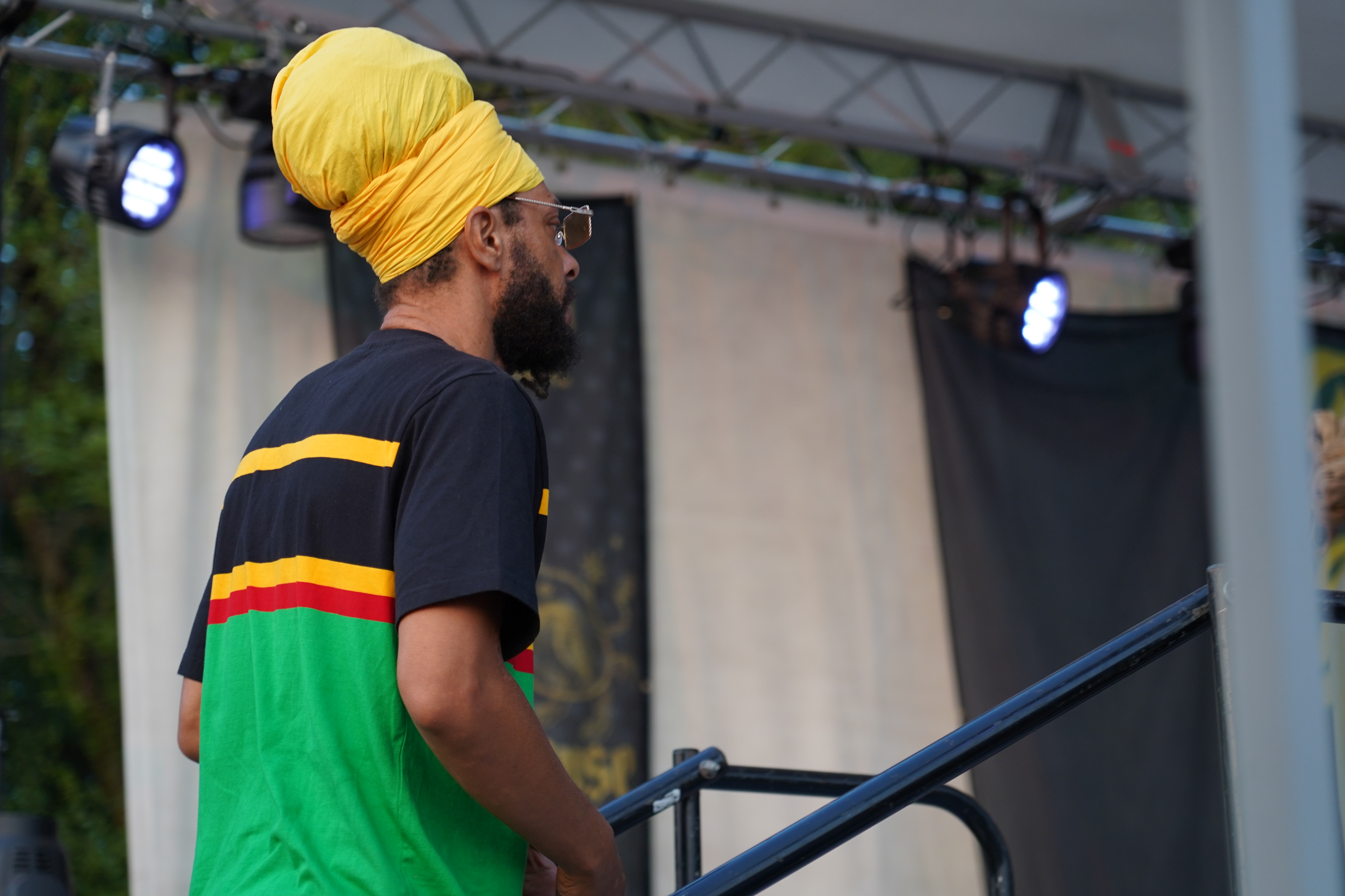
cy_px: 448
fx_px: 3923
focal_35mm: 105
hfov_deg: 19.5
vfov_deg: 13.0
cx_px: 672
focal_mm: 105
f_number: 4
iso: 640
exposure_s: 1/160
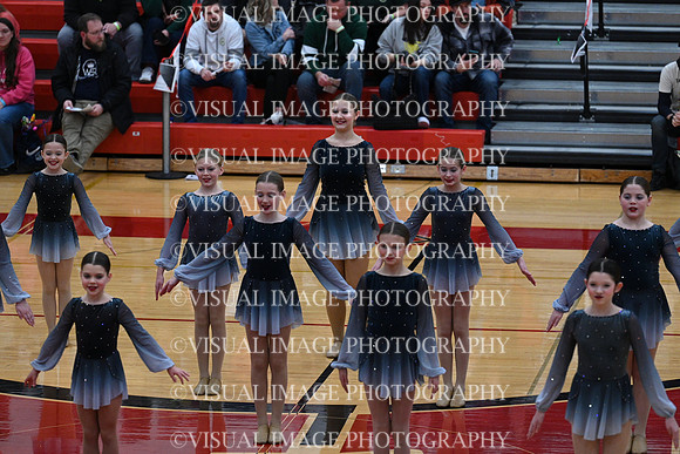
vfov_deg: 7.4
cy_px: 227
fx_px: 3495
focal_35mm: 185
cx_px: 340
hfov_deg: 11.1
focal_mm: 185
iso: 4000
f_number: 4
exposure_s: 1/400
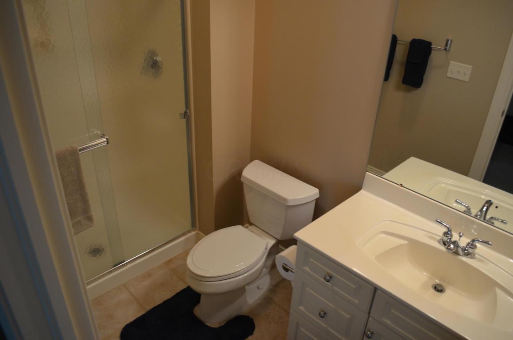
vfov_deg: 47.7
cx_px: 256
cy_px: 170
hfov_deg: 67.5
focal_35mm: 27
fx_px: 384
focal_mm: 18
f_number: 4
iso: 720
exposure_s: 1/60
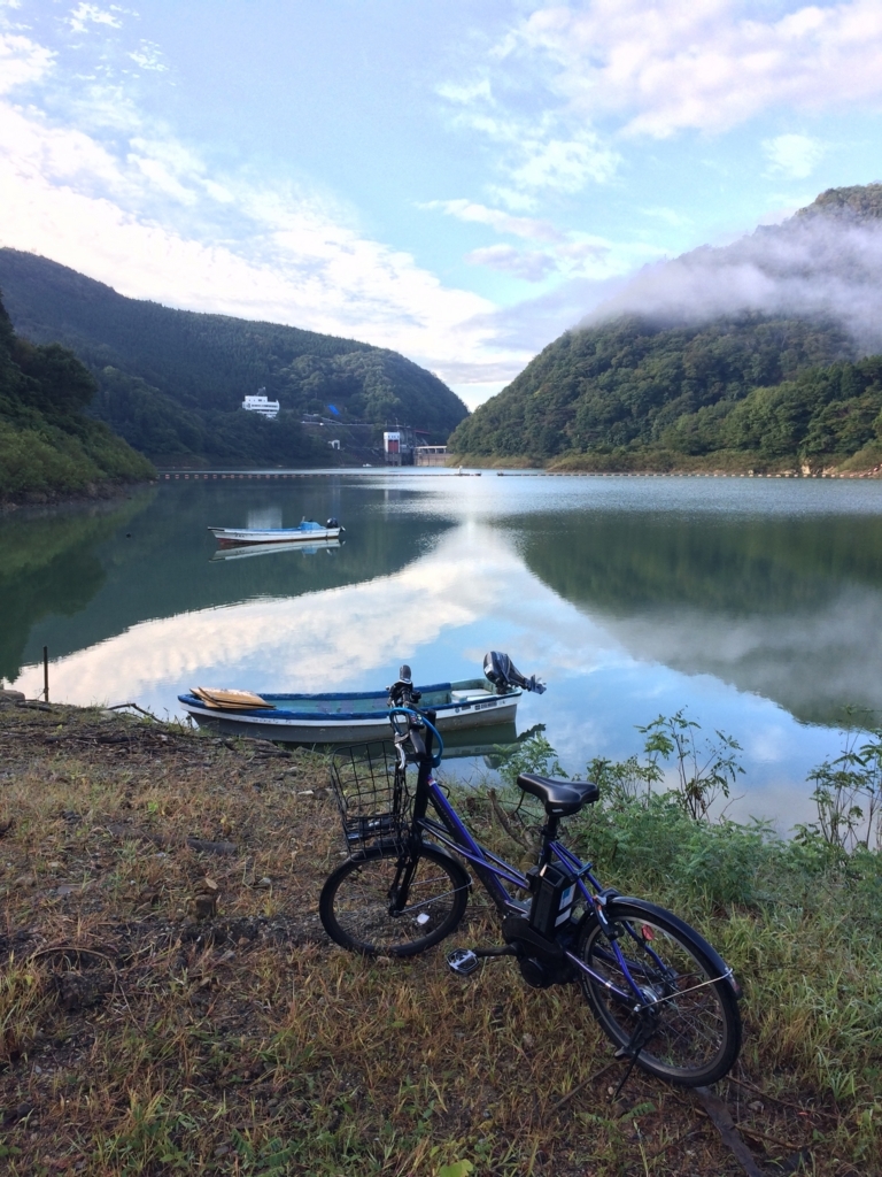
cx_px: 441
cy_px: 588
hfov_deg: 48.2
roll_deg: +0.9
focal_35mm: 29
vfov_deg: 61.7
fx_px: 985
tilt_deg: -7.6
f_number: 2.2
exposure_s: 1/228
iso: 32
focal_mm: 4.15
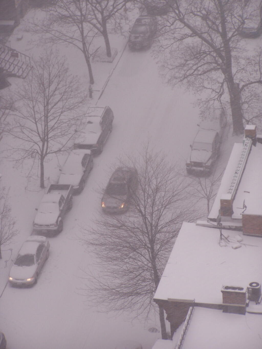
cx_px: 131
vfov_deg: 11.7
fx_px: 1705
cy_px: 174
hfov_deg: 8.8
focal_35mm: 169
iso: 80
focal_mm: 28
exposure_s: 1/50
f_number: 3.2
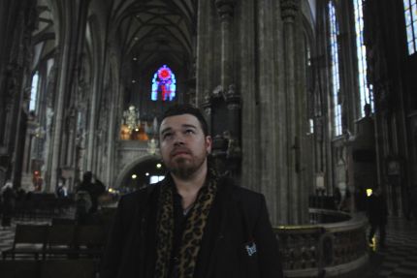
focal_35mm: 26
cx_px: 208
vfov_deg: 50.4
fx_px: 295
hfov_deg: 70.4
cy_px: 139
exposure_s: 1/8
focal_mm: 17
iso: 400
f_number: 2.8
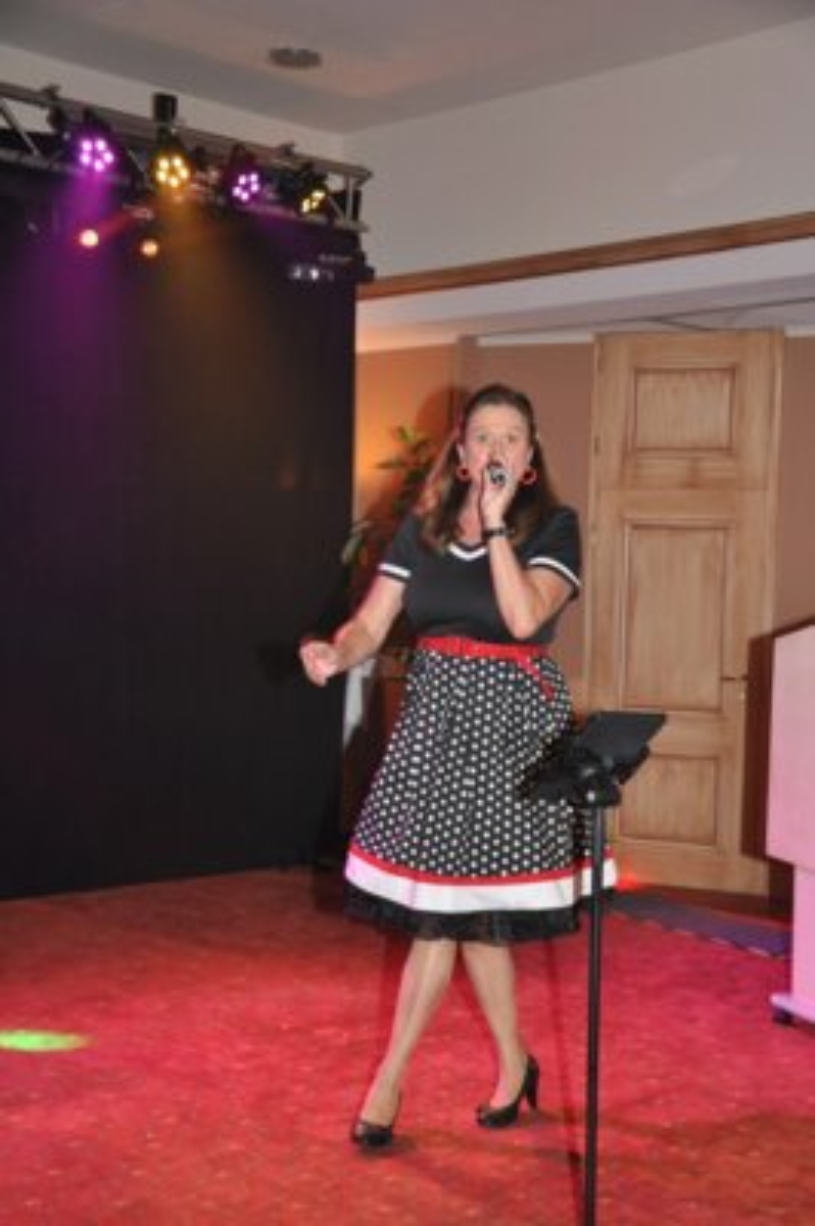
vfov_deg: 37.9
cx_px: 408
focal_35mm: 52
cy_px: 613
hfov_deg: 25.7
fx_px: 1786
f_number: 4.5
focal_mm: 35
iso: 800
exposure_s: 1/60
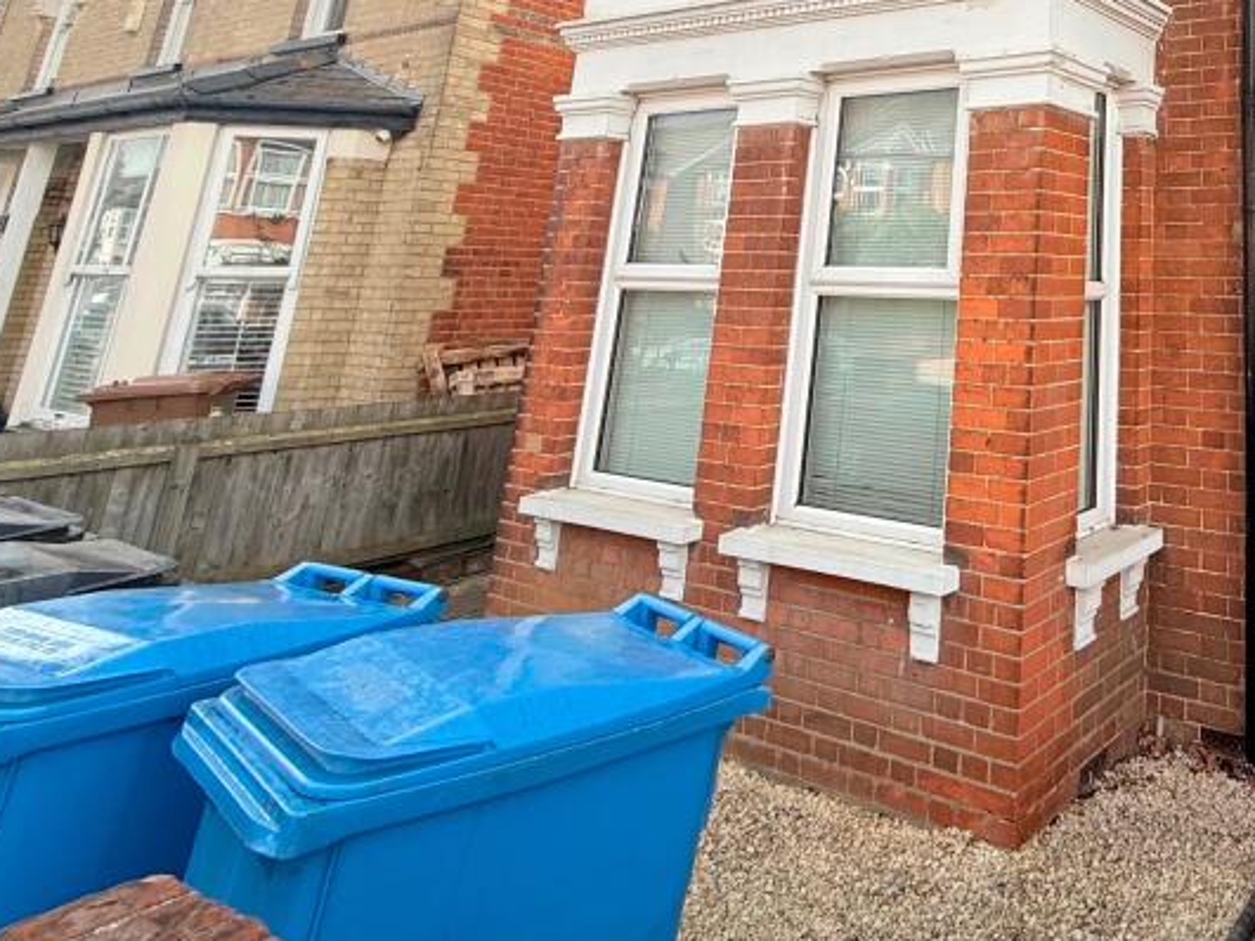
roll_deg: -1.0
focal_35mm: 27
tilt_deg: +15.7
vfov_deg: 44.8
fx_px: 979
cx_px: 1139
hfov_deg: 56.1
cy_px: 35
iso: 50
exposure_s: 1/686
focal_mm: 2.22
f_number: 2.2
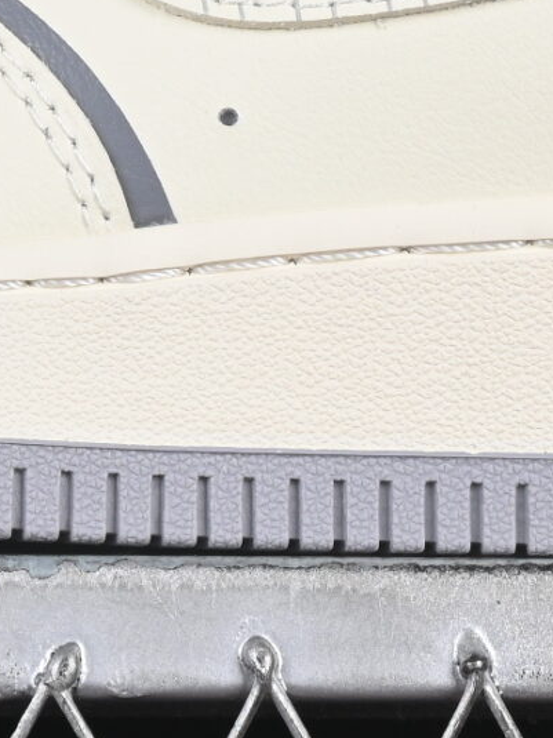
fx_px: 7352
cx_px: 95
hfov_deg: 4.3
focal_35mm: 345
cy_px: -133
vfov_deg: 5.7
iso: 160
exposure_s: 1/100
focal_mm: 50
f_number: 8
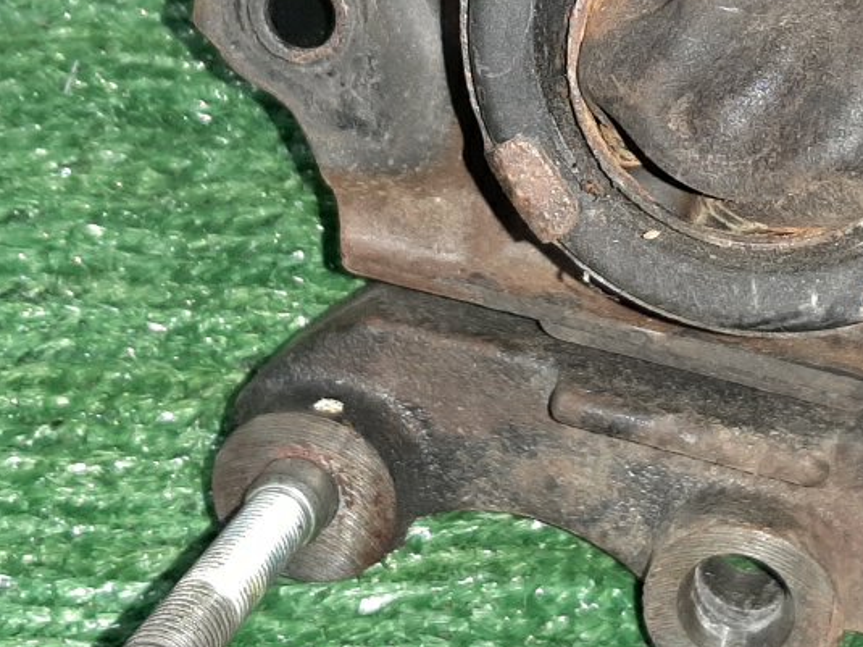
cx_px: 587
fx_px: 1745
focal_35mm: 70
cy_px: 169
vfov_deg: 20.8
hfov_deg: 27.6
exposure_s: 1/25
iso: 272
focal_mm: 3.93
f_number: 1.7
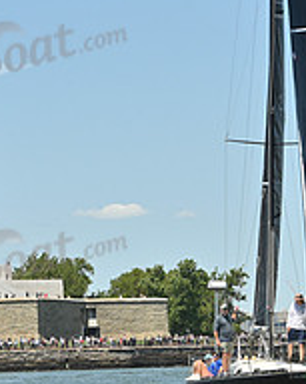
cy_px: 139
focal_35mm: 199
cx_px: 232
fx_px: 2258
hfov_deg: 7.7
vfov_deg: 9.7
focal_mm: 70
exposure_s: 1/1600
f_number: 8
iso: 320
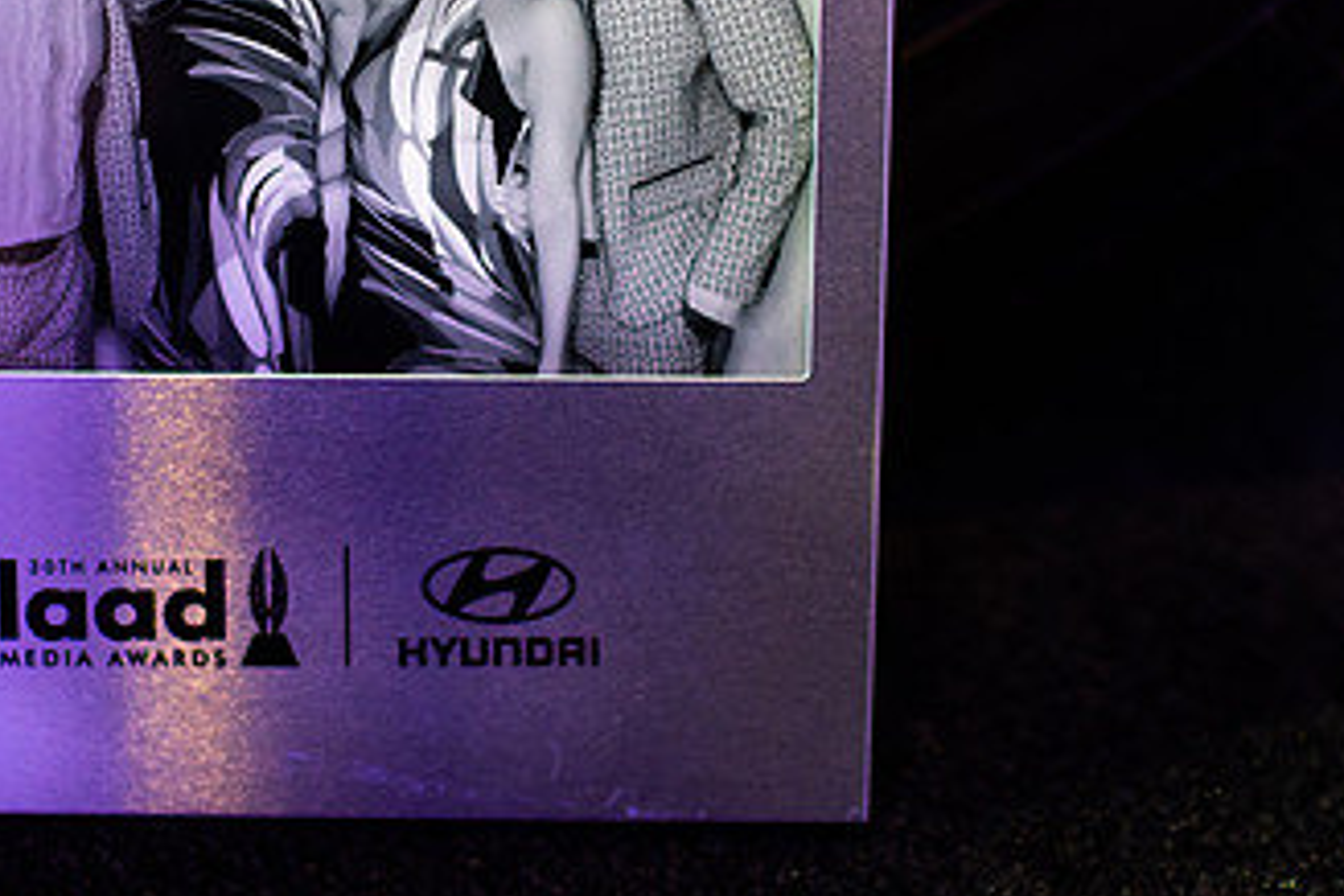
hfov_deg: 21.8
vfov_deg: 14.6
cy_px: 113
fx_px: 3472
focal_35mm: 93
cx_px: 395
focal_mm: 35
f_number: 2
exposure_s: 1/200
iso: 500
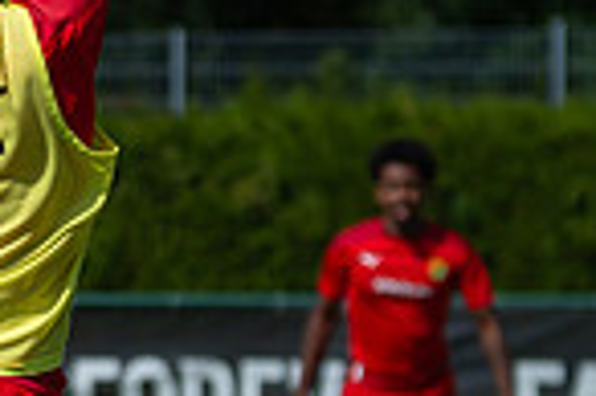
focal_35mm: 418
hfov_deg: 4.9
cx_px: -45
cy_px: 327
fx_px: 6912
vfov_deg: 3.3
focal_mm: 105
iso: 100
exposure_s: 1/2500
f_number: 3.2
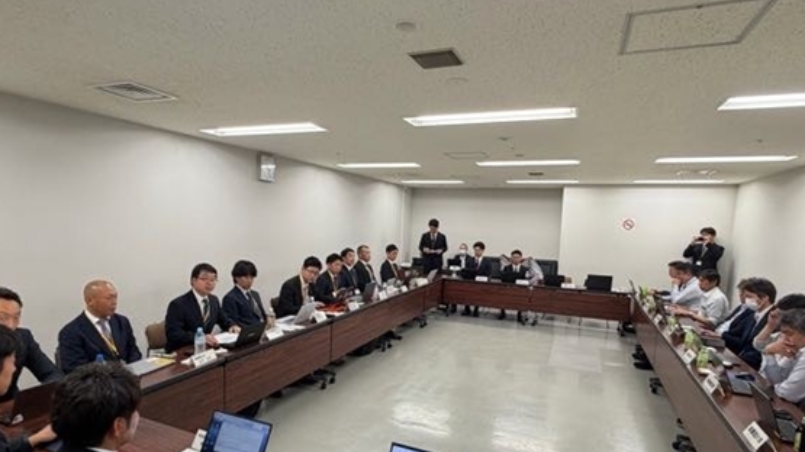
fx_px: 470
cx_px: 383
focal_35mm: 22
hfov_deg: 81.2
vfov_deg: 51.2
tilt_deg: -5.3
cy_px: 264
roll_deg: -1.7
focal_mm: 2.22
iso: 200
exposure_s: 1/100
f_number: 2.2
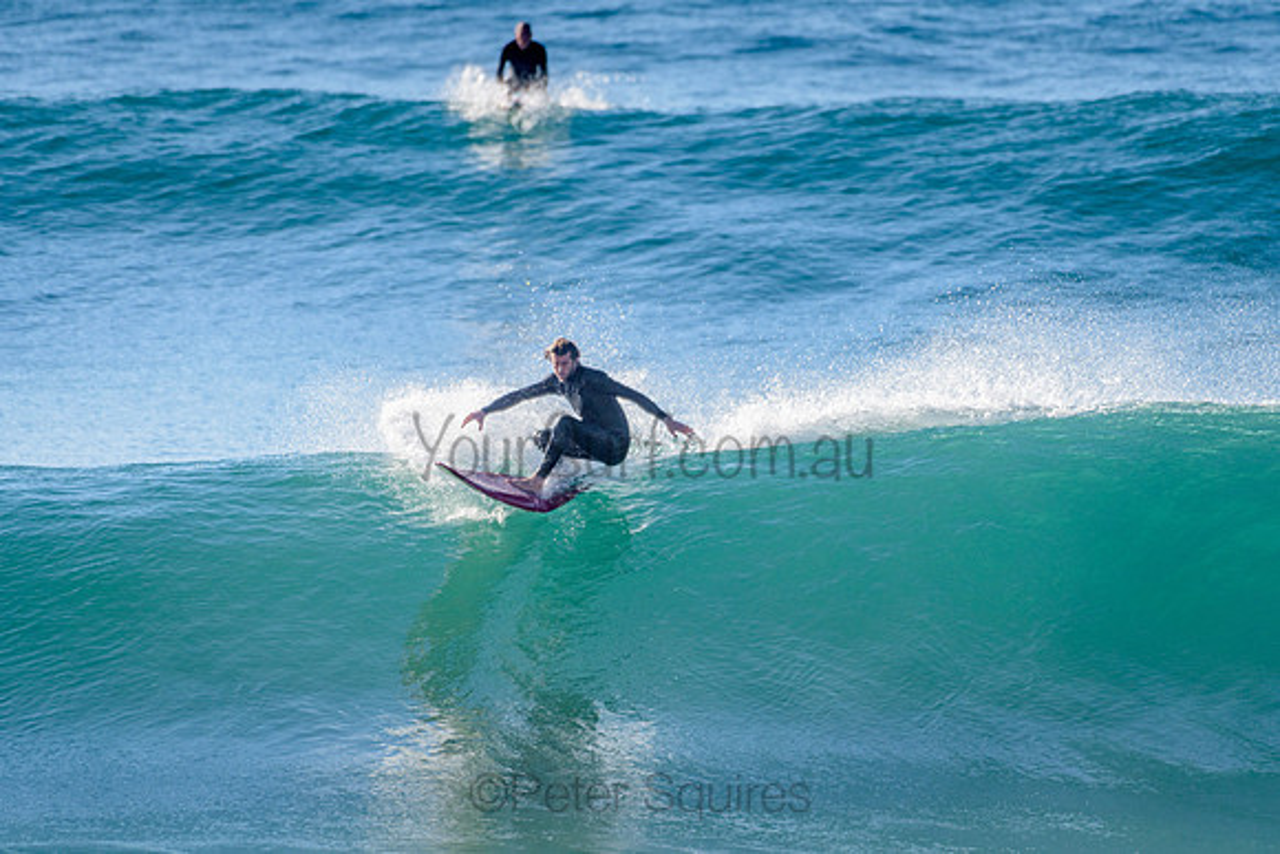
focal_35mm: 613
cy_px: 427
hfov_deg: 3.4
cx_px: 640
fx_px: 21807
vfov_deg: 2.2
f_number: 5.6
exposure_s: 1/2000
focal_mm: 500
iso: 220
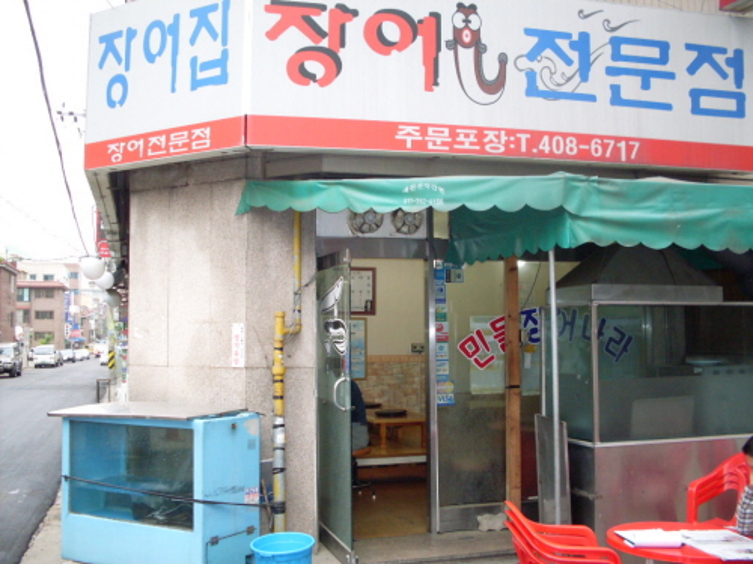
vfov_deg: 37.7
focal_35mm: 38
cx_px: 376
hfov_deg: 49.0
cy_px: 282
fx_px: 827
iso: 160
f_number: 2.8
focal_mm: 6.3
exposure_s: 1/45
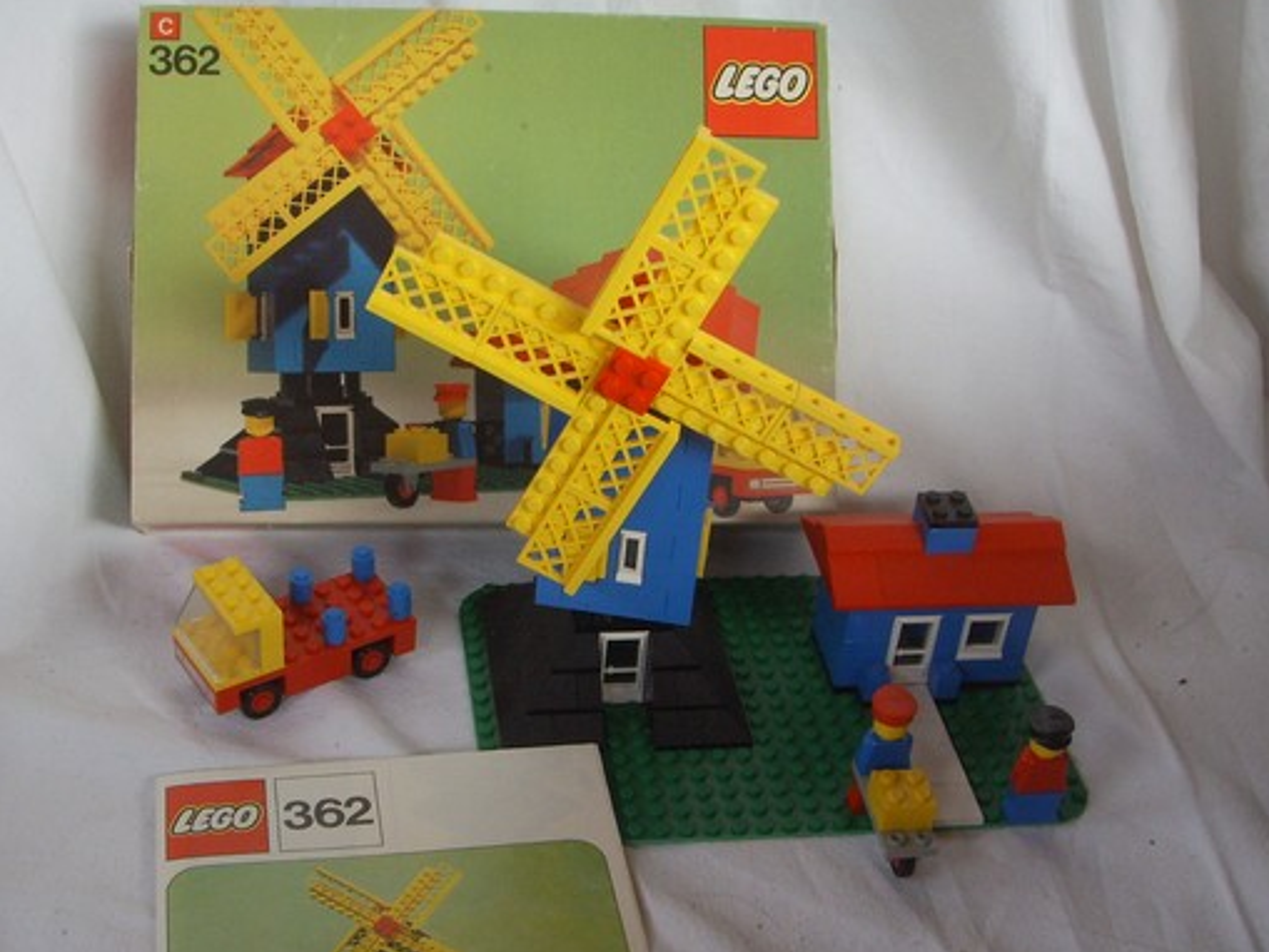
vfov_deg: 29.6
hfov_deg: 38.8
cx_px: 514
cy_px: 576
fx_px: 1797
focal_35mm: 49
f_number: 3.5
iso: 100
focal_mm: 6.6
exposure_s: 1/60
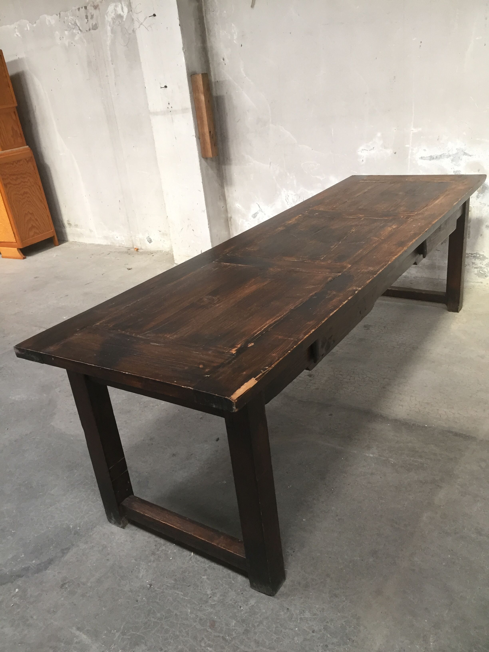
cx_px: 244
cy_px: 326
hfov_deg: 48.2
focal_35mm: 29
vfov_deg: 61.7
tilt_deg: -23.6
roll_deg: +6.8
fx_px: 546
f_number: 2.2
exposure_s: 1/33
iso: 125
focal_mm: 4.15
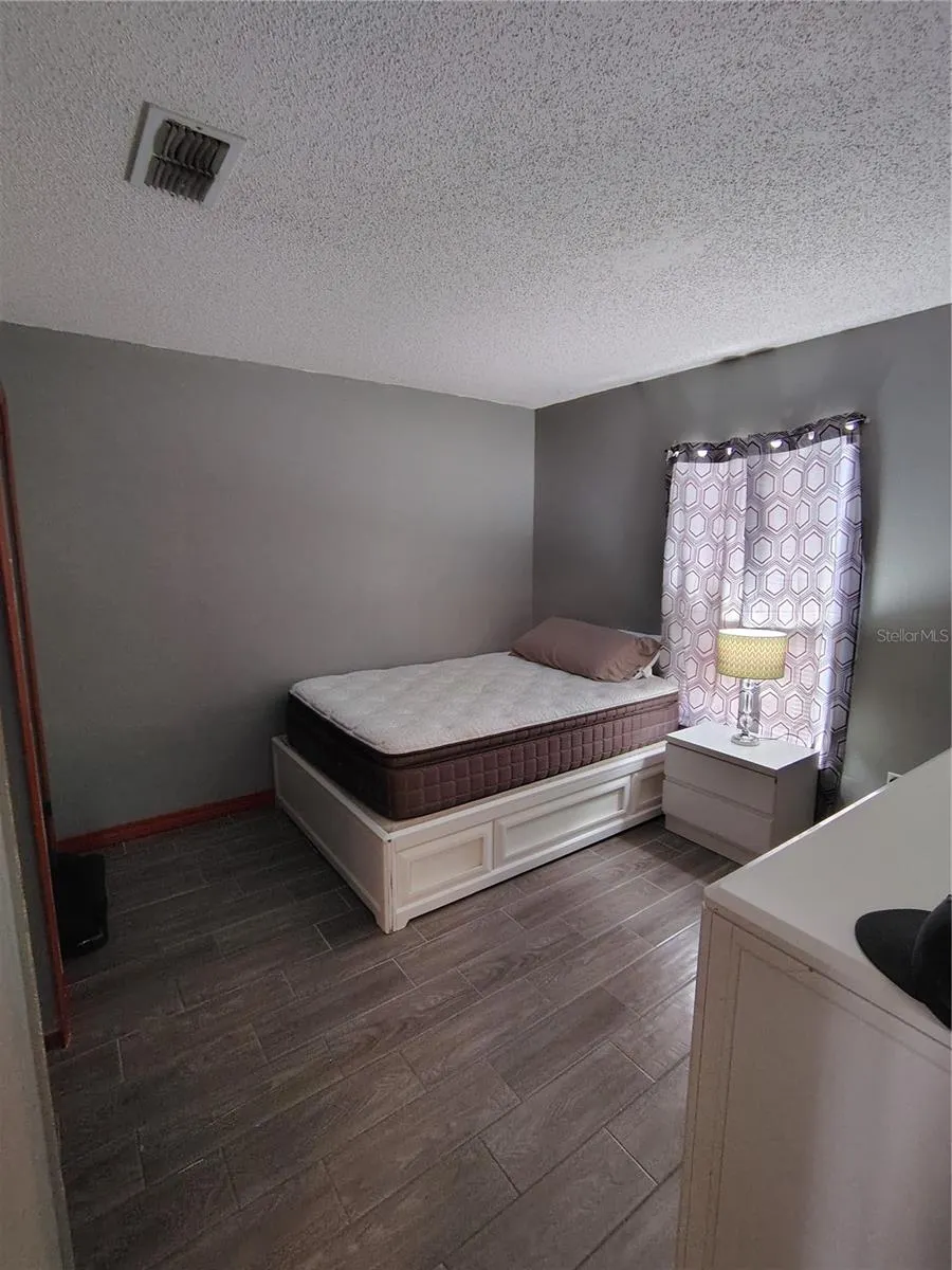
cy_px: 635
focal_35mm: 16
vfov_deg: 94.5
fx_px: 587
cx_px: 476
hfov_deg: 78.1
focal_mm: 2.13
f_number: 2.2
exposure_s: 1/25
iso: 1064
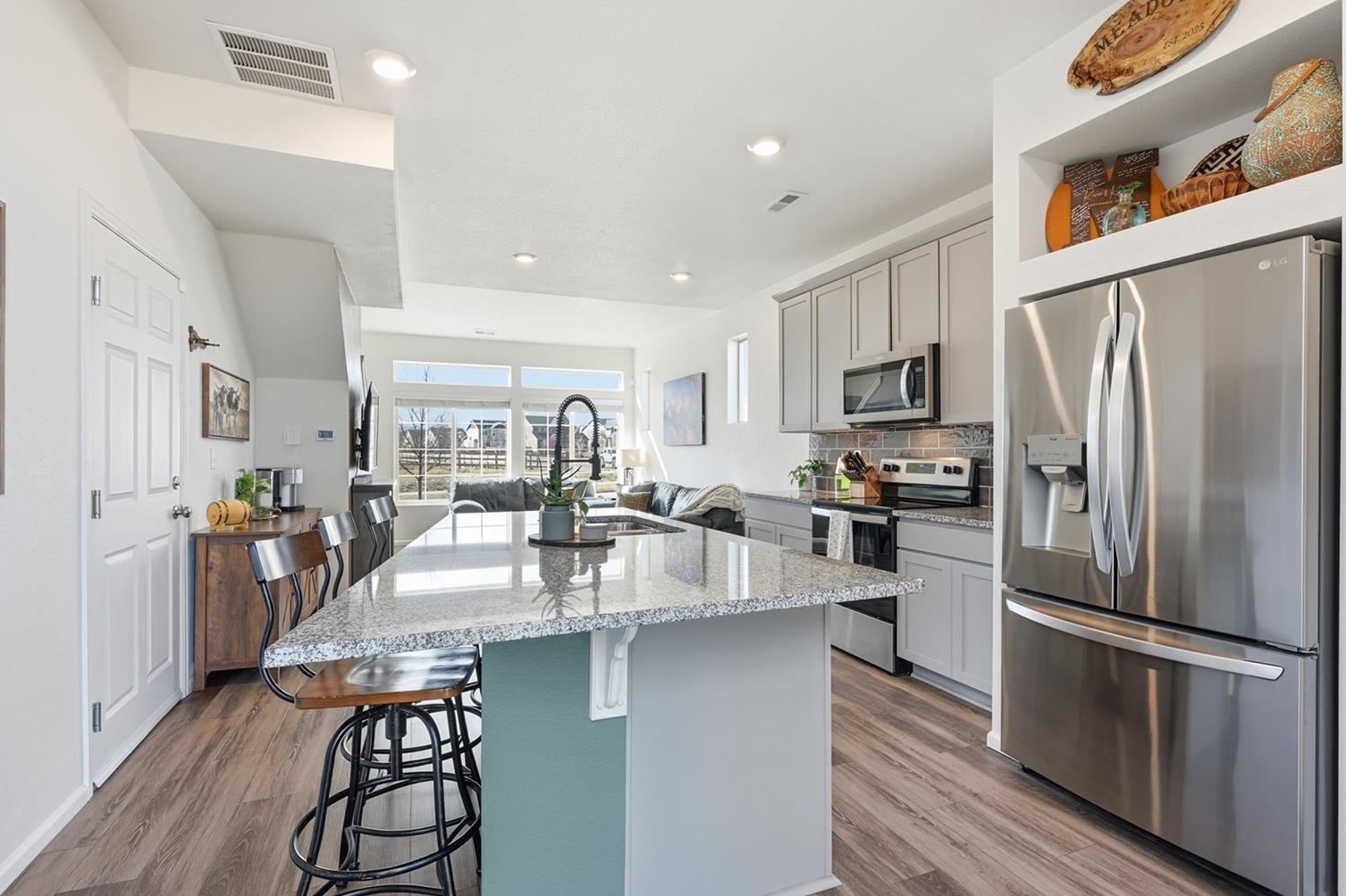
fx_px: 635
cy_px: 459
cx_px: 666
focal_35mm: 17
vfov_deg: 70.4
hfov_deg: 93.3
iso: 400
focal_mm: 16
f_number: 8
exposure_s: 1/800
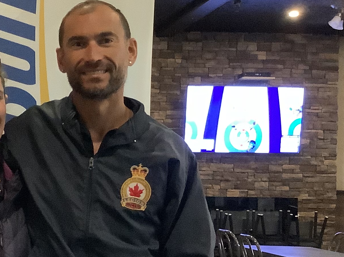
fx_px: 835
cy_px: 173
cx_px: 11
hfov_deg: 22.5
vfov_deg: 17.5
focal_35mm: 84
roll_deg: -0.7
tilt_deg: -1.1
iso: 800
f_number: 2.4
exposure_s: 1/20
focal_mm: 3.3
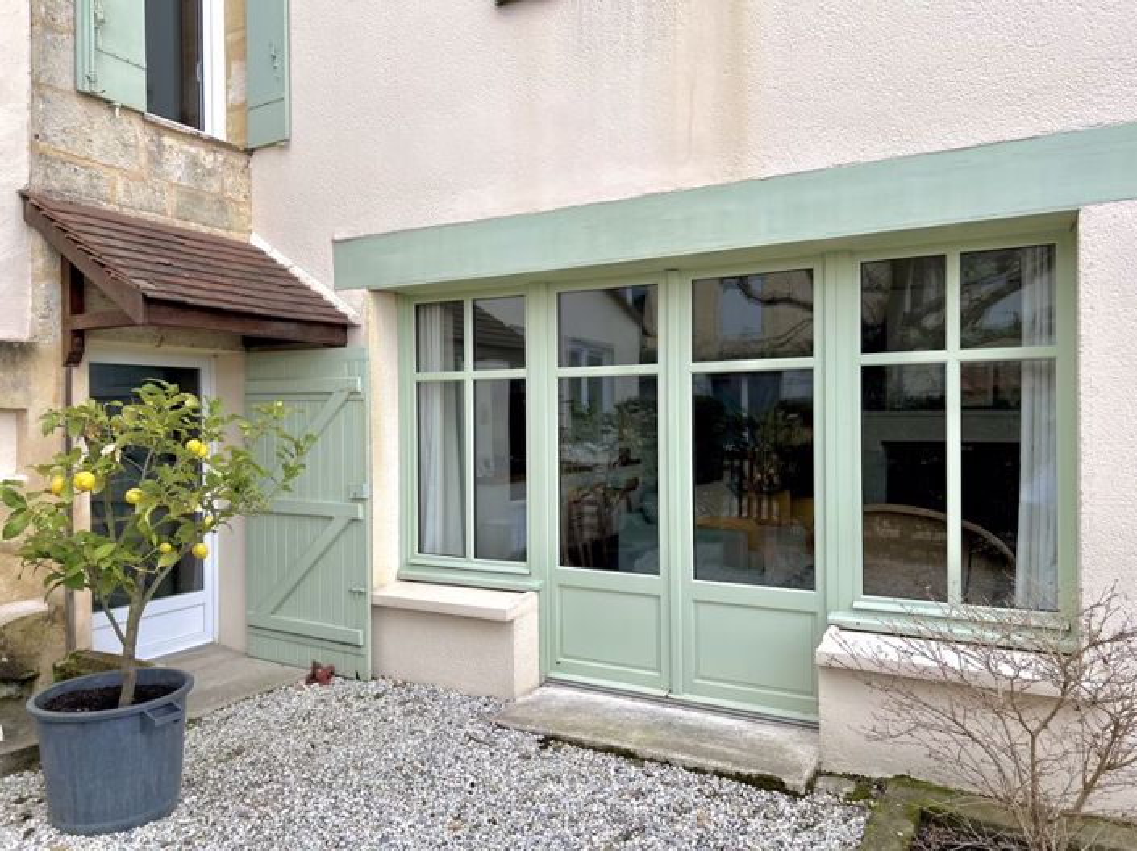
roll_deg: +1.0
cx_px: 568
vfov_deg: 53.0
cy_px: 426
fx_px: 854
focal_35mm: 26
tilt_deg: -1.9
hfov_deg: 67.3
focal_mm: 5.7
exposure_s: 1/827
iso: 50
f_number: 1.5
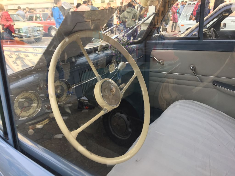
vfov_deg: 48.2
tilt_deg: -20.5
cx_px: 118
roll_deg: +2.4
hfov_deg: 61.7
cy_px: 88
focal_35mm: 29
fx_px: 197
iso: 32
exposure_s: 1/338
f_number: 2.2
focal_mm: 4.15
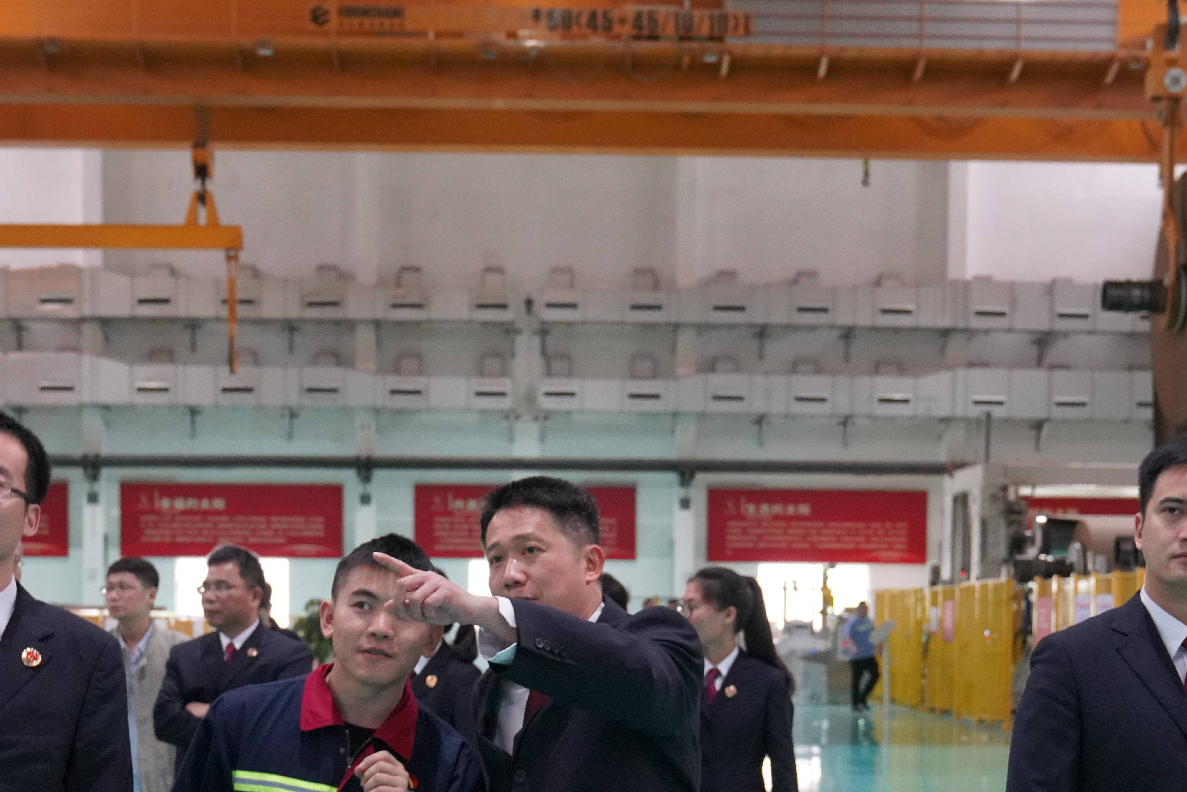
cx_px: 605
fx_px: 2407
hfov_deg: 27.7
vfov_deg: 18.1
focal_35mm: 73
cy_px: 817
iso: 3200
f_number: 4
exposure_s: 1/160
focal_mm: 31
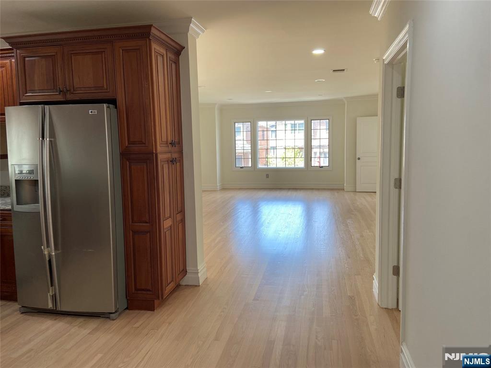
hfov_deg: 67.3
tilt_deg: -6.1
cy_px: 184
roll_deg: +1.5
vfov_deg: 53.1
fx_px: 369
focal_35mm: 26
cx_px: 246
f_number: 1.8
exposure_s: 1/120
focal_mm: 4.25
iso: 80
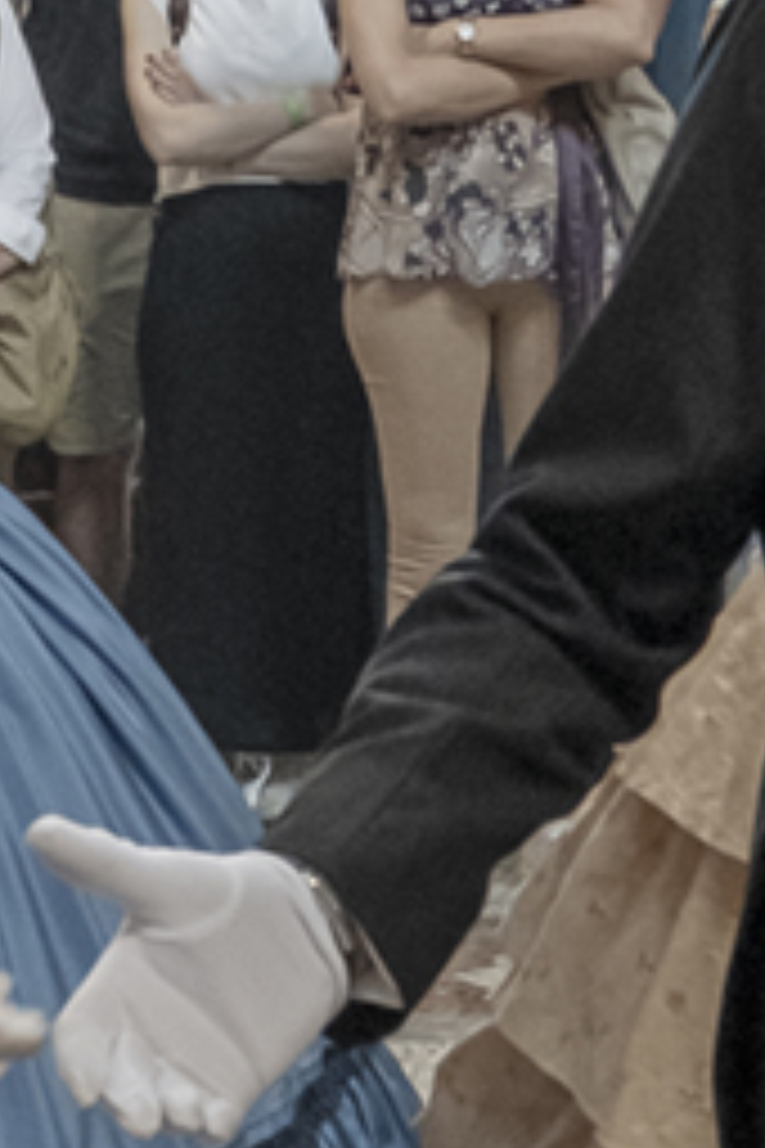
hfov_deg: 9.7
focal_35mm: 141
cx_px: 274
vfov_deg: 13.8
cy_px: 1634
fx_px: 4494
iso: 2500
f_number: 4
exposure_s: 1/125
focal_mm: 16
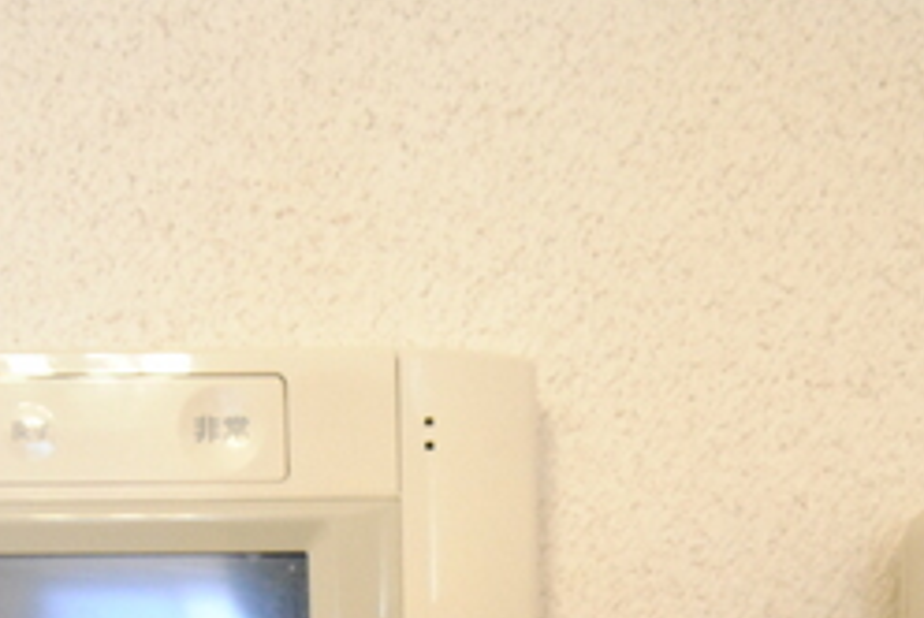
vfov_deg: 33.2
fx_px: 797
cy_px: 771
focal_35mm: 31
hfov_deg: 60.0
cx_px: 406
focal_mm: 8
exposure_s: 1/20
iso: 1600
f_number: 4.5
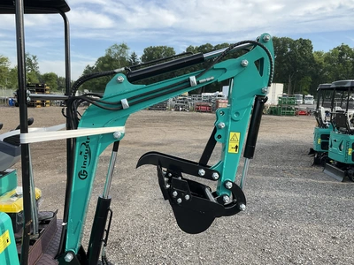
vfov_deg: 48.2
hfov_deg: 61.7
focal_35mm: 29
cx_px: 177
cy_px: 132
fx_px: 297
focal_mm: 3
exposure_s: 1/545
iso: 25
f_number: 1.8
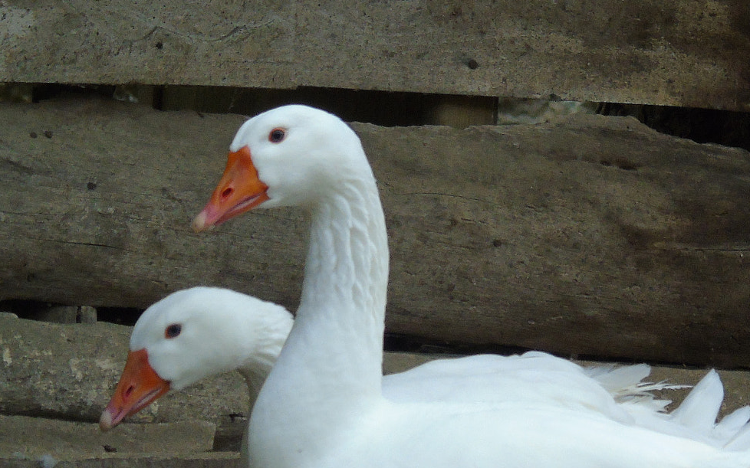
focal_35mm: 550
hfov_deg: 3.8
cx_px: 437
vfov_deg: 2.4
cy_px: 375
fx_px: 11241
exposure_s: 1/125
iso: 250
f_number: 5.1
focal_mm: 57
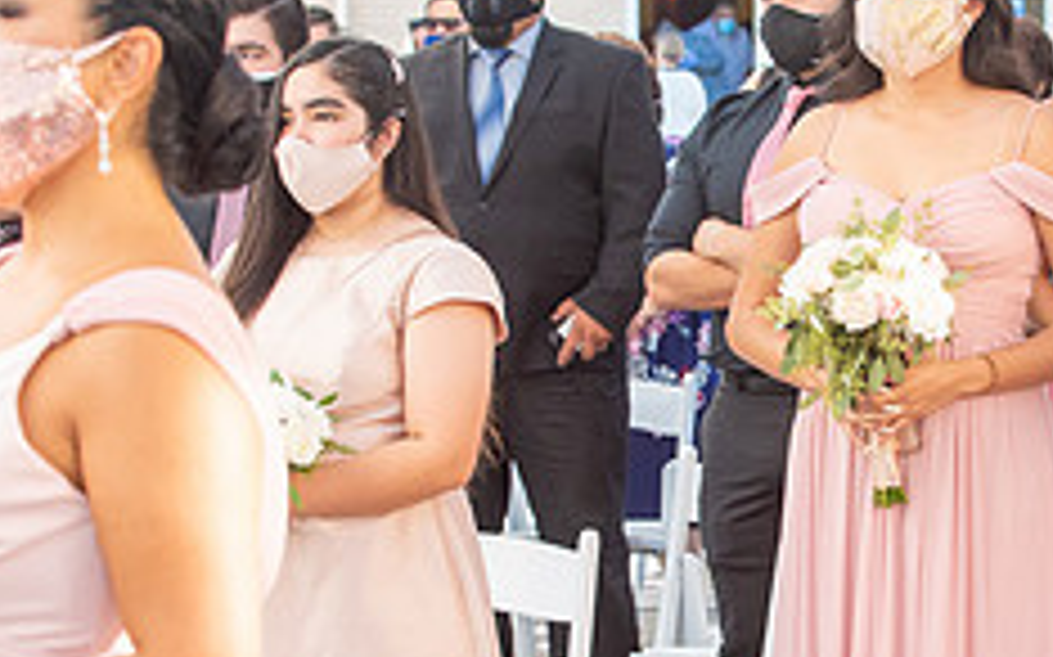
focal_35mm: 177
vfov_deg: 7.4
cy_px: 443
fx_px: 5077
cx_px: 819
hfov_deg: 11.8
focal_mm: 70
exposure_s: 1/160
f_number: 5.6
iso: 640
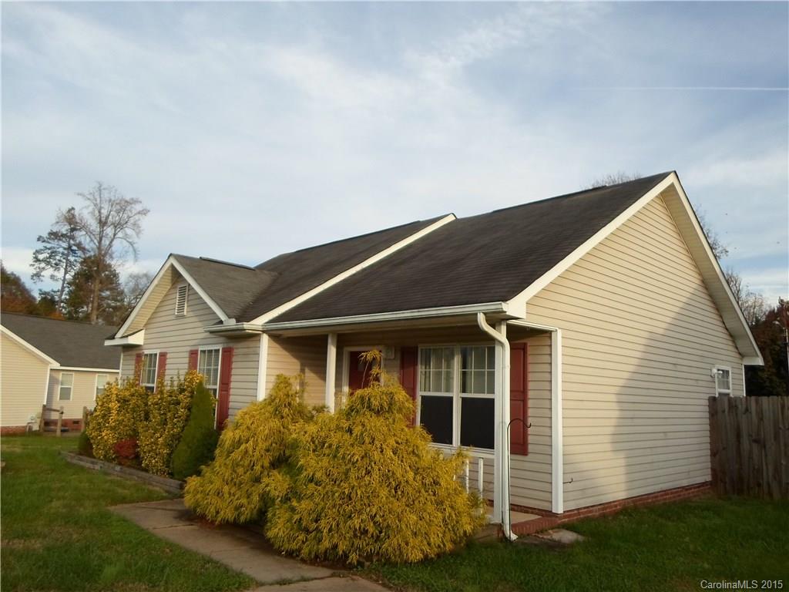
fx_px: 570
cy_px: 296
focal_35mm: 25
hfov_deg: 69.4
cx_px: 394
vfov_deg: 54.9
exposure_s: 1/500
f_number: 2.5
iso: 80
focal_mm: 4.5
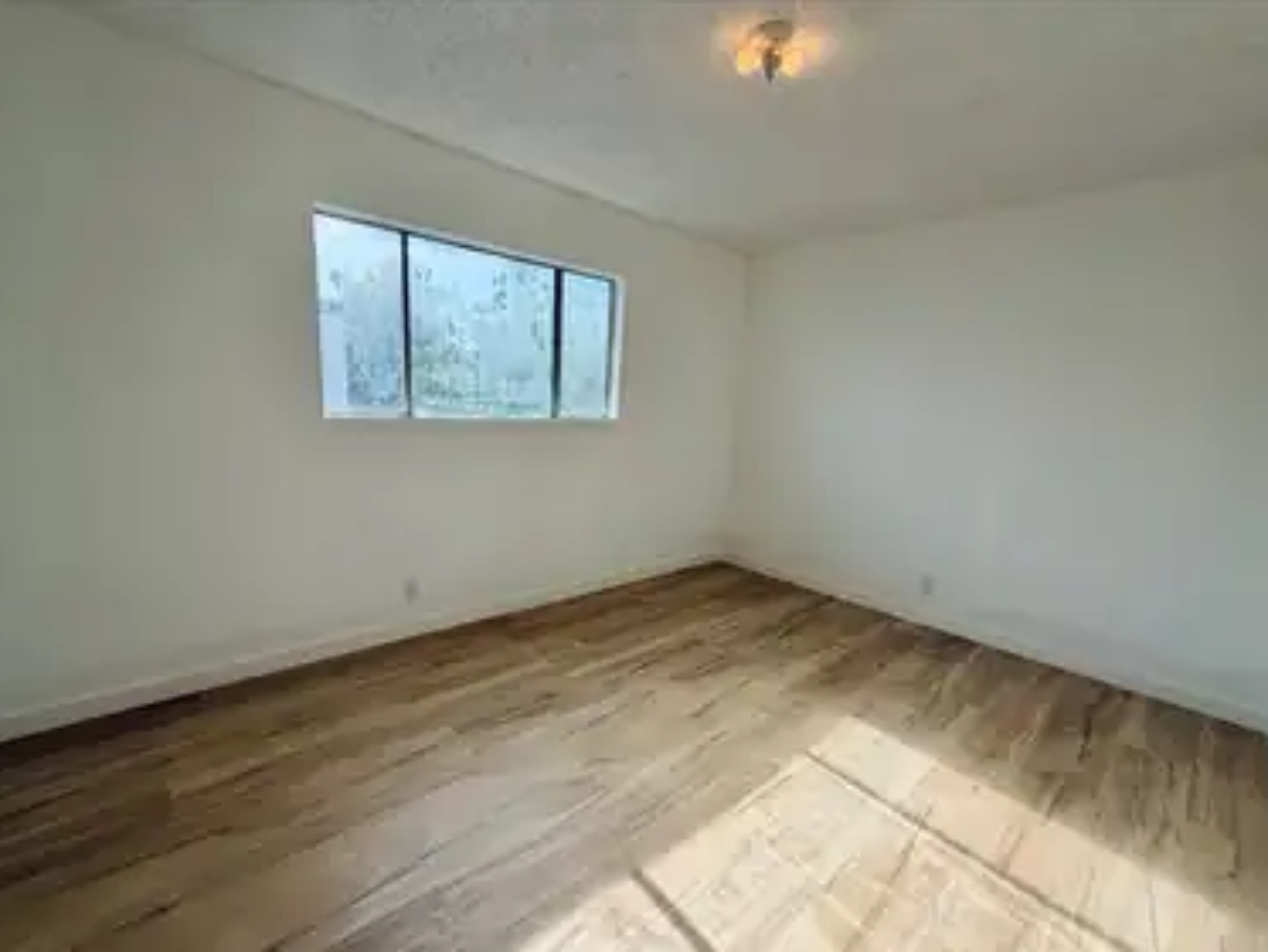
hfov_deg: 98.1
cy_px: 507
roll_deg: -2.5
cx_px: 602
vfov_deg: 81.7
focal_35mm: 15
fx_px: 550
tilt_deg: -11.2
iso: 64
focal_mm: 2.22
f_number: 2.2
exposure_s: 1/502
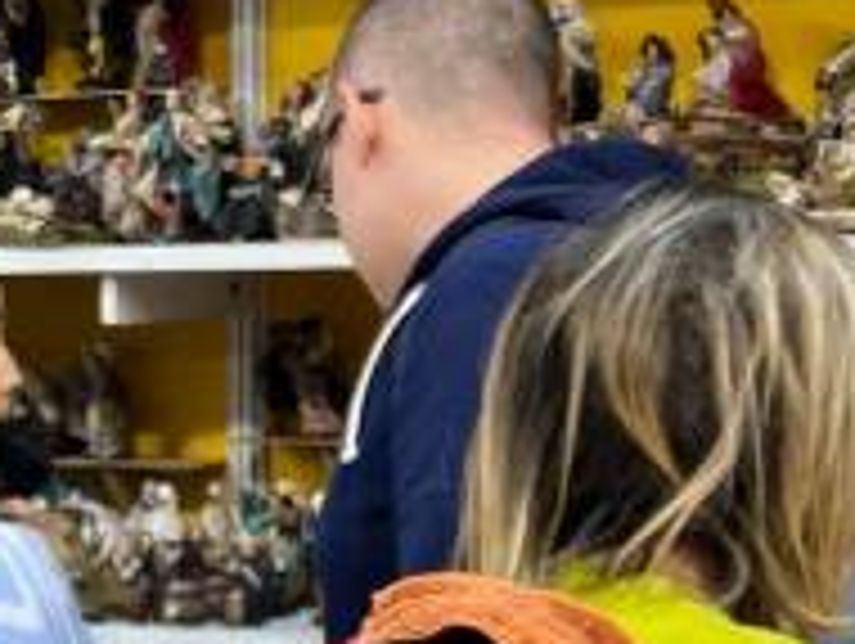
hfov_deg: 13.4
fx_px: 3462
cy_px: 680
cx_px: -351
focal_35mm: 140
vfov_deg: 10.5
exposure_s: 1/100
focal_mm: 5.7
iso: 64
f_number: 1.5
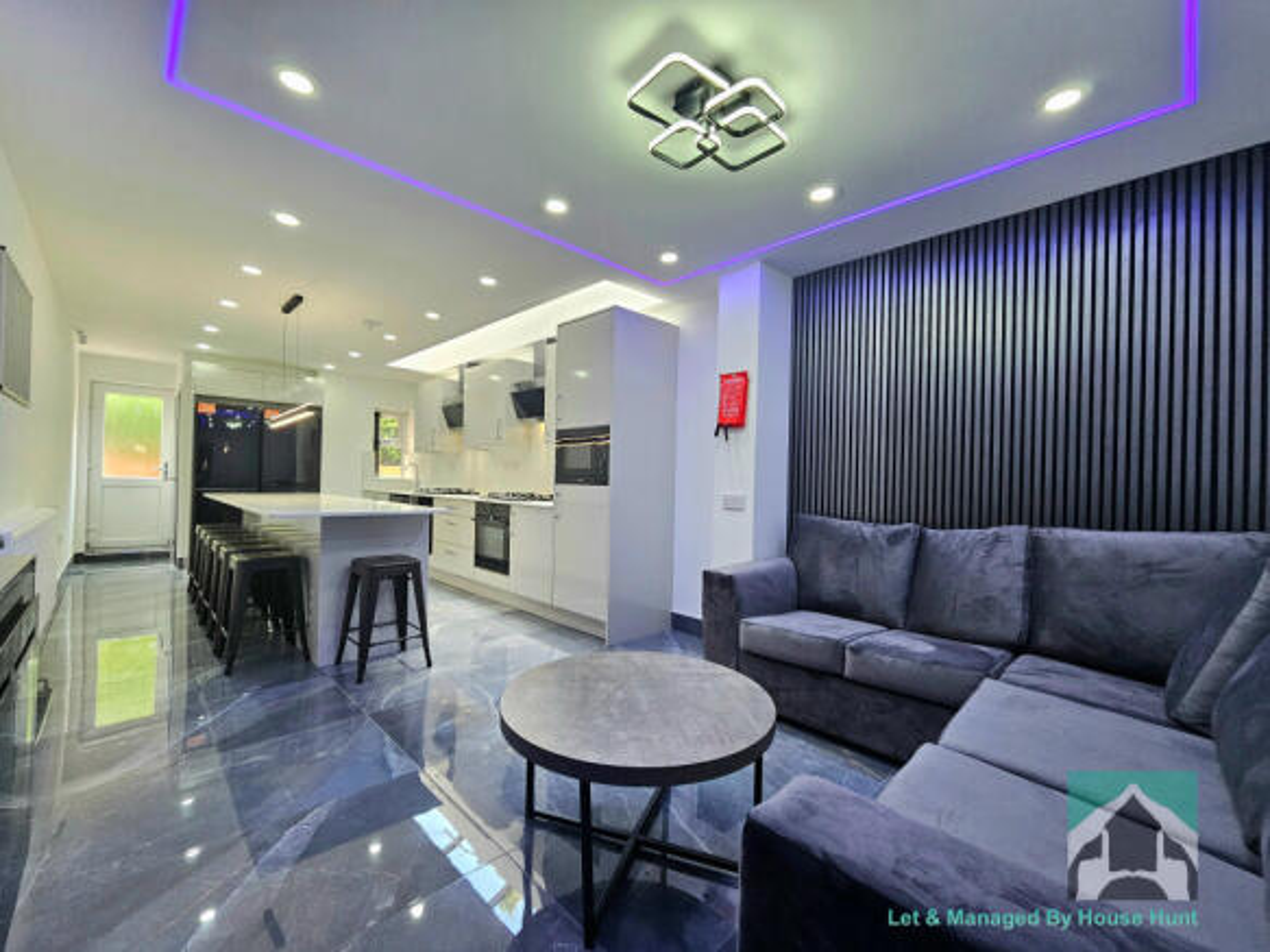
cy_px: 476
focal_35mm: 13
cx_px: 635
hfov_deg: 106.2
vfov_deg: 89.9
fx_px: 477
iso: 160
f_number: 2.2
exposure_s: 1/101
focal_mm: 2.2
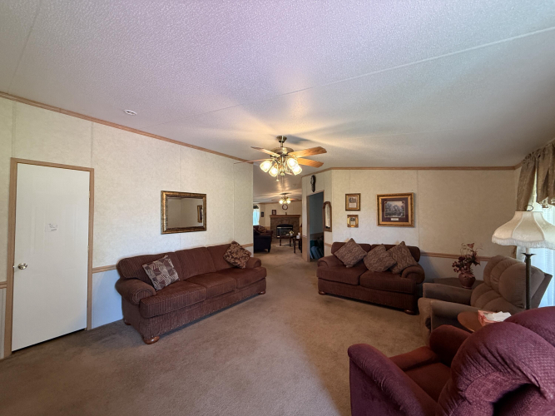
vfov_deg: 85.7
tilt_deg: +2.2
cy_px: 208
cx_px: 278
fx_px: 224
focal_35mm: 14
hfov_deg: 102.1
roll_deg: -0.5
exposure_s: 1/60
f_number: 2.2
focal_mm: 2.22
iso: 250
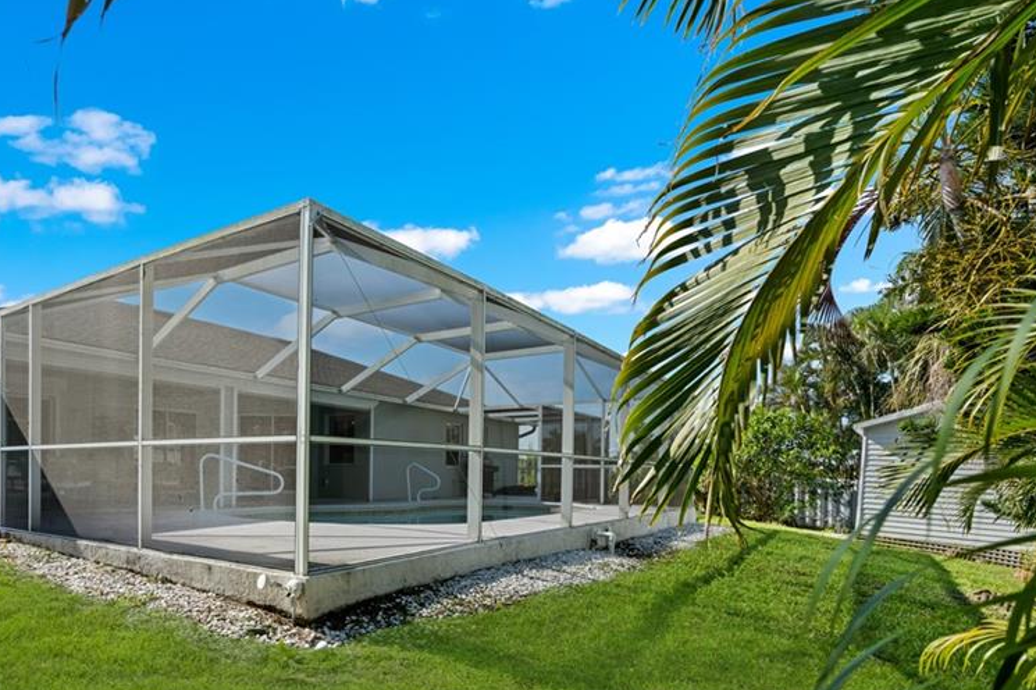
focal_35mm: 23
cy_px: 445
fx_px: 653
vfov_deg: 54.8
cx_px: 341
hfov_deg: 74.4
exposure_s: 1/400
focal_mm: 16.5
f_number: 8
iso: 400
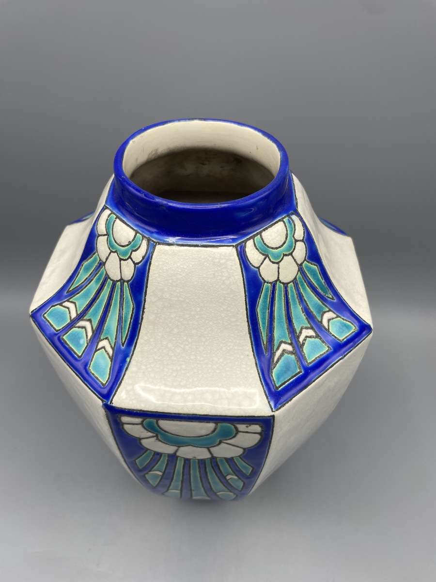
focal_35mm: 26
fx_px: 437
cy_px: 291
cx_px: 218
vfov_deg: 67.3
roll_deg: -0.2
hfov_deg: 53.1
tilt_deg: -44.4
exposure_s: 1/479
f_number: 1.6
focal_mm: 4.2
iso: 32
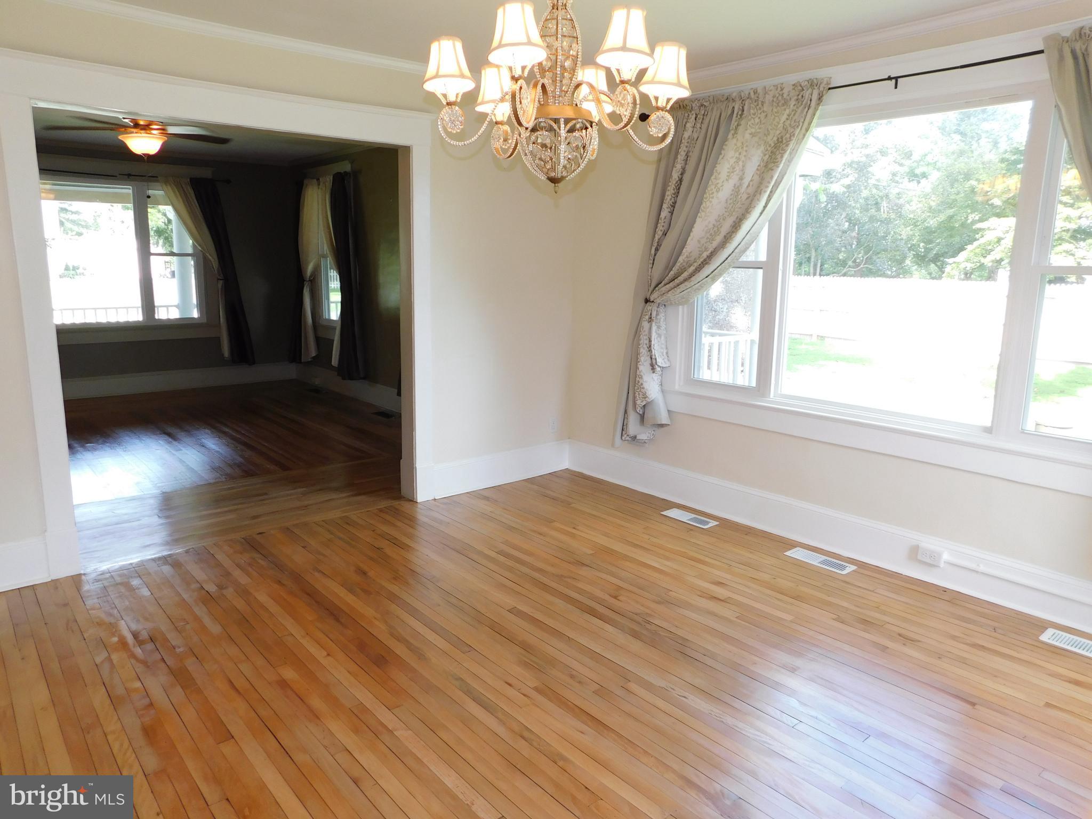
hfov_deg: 71.6
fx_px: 757
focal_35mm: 24
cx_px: 546
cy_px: 410
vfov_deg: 56.8
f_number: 3
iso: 125
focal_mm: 4.1
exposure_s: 1/50
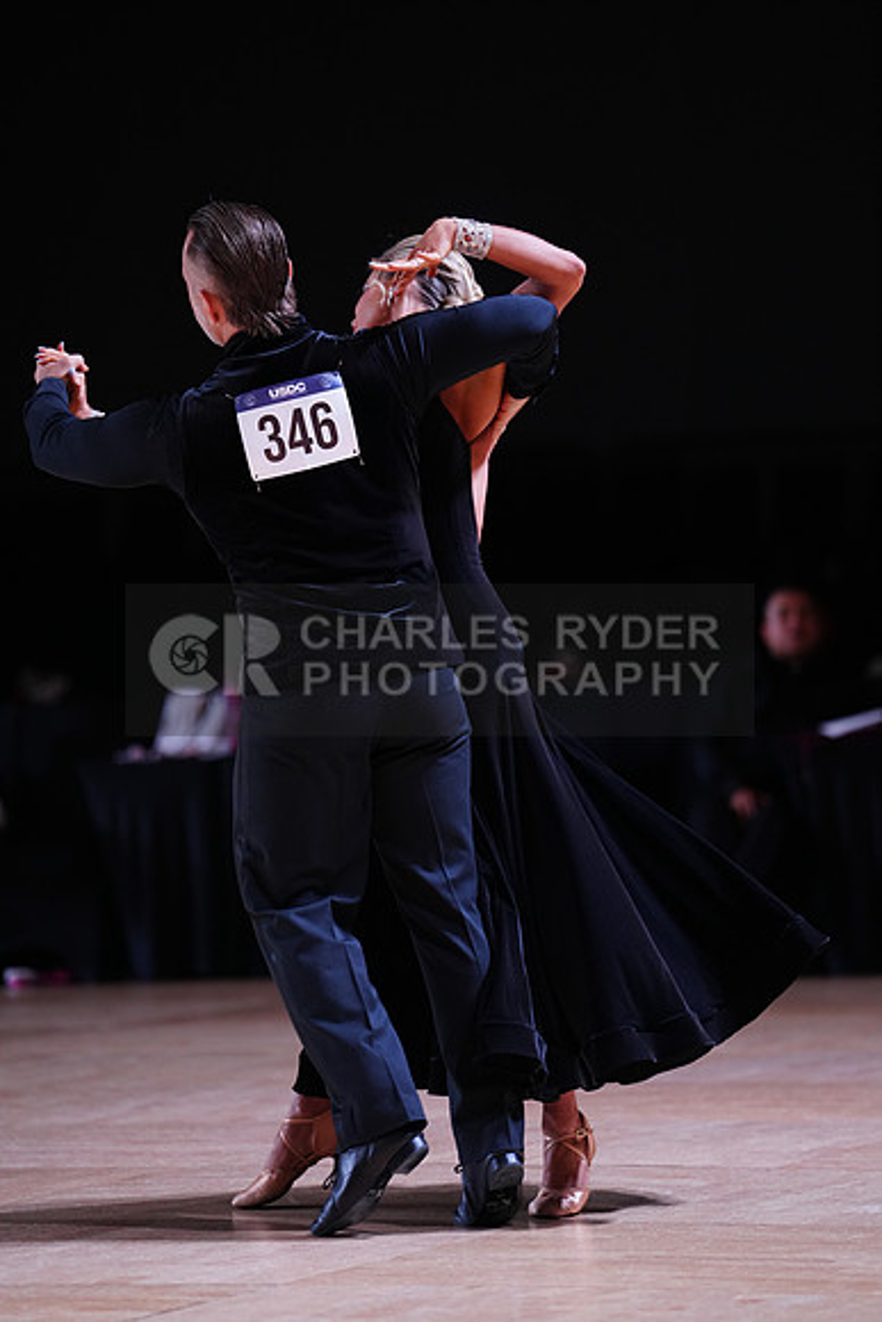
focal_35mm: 180
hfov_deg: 7.6
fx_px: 6611
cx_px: 441
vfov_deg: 11.4
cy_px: 661
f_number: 2.8
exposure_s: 1/500
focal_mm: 180
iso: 1000
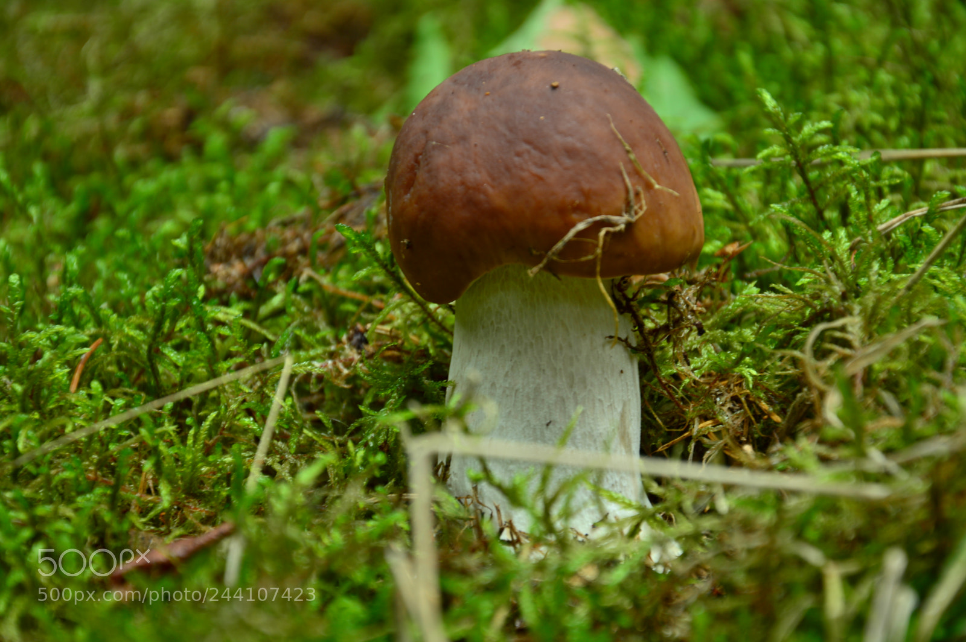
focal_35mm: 135
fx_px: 3619
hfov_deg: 15.2
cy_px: 321
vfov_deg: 10.1
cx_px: 483
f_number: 5.6
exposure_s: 1/15
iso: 100
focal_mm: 90
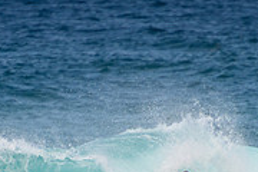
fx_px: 12670
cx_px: 126
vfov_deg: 0.8
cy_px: 219
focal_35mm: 1768
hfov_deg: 1.2
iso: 250
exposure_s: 1/2000
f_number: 5.6
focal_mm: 400
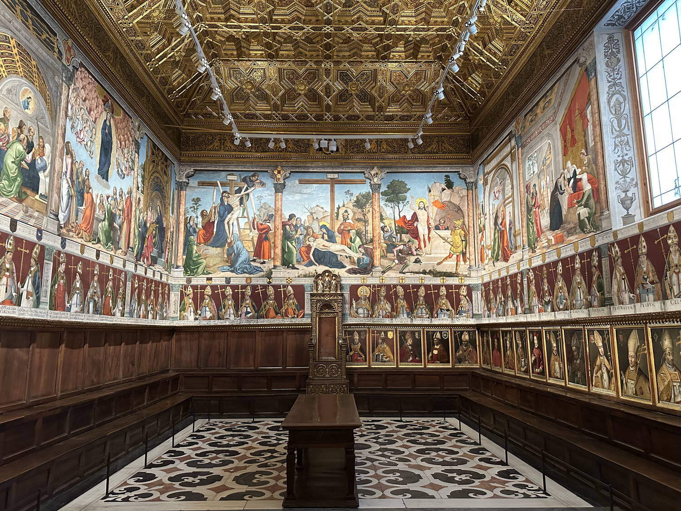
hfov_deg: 71.6
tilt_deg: +9.5
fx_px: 472
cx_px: 340
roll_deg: +0.2
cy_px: 256
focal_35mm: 24
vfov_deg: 56.8
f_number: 1.78
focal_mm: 6.86
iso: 800
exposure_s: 1/50
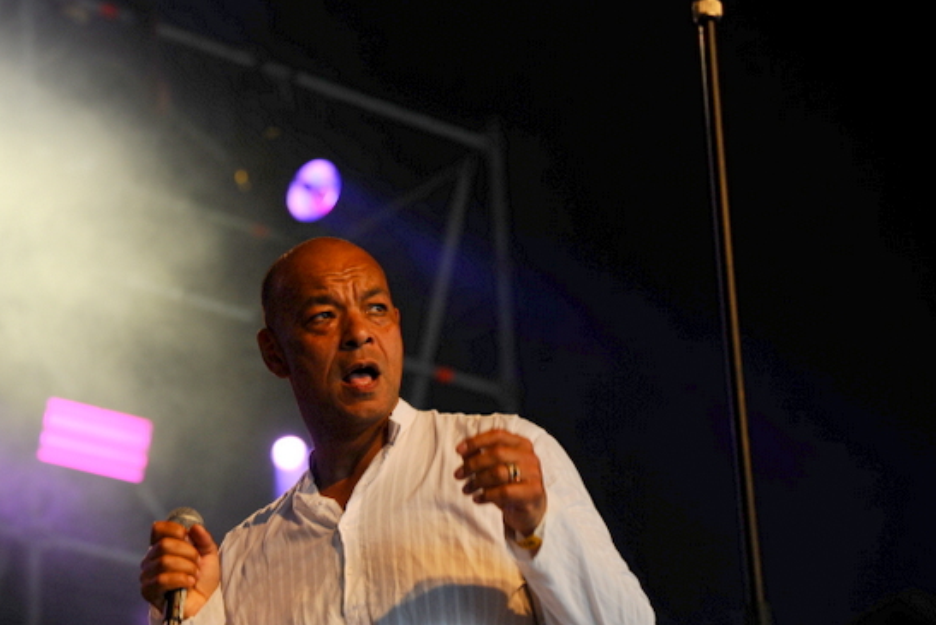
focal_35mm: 158
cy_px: 408
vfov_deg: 8.7
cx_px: 395
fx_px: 4109
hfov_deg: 13.0
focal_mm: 120
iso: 320
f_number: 4
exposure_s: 1/80
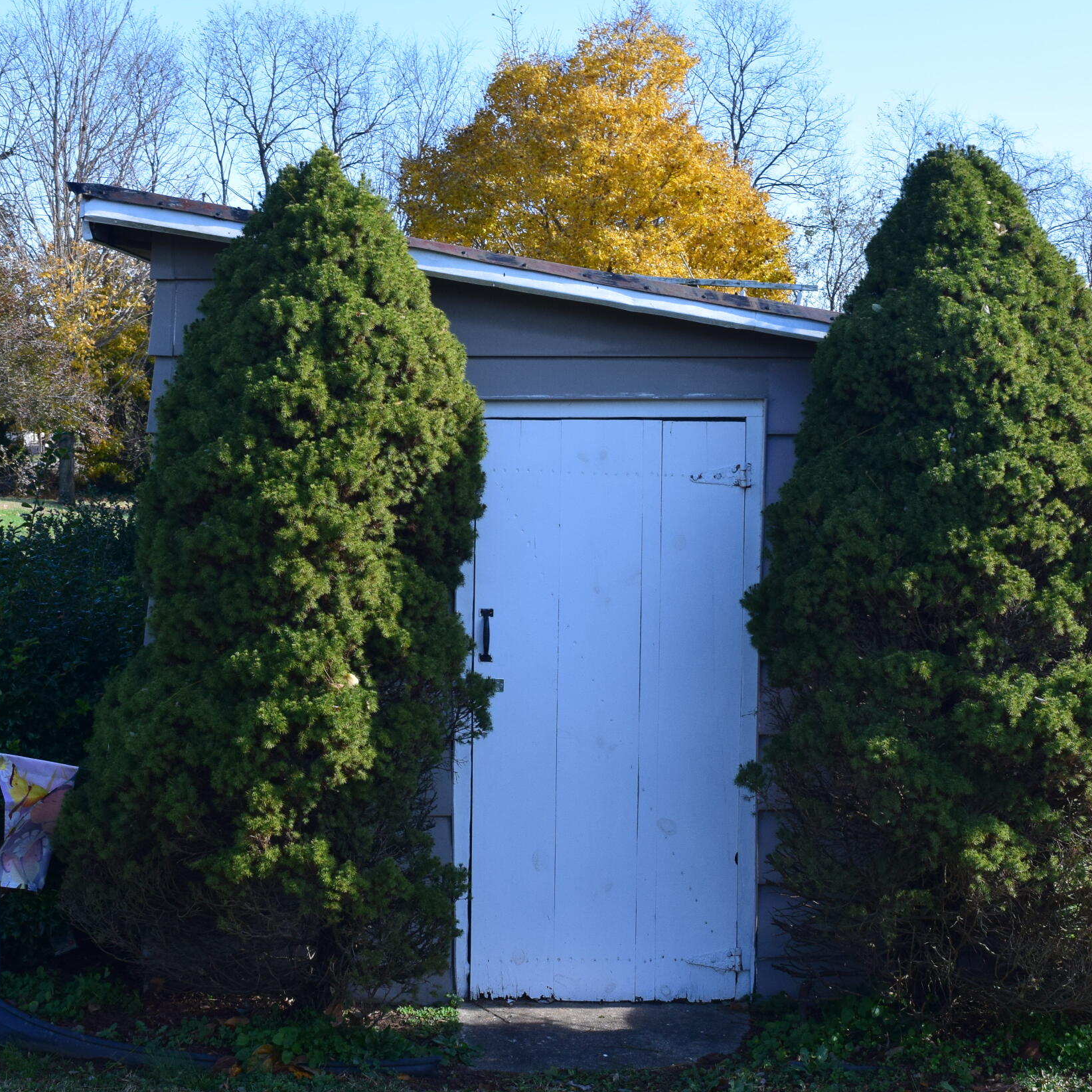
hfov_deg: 27.4
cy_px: 598
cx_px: 625
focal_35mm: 63
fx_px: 2240
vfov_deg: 27.4
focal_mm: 27
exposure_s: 1/250
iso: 400
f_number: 10
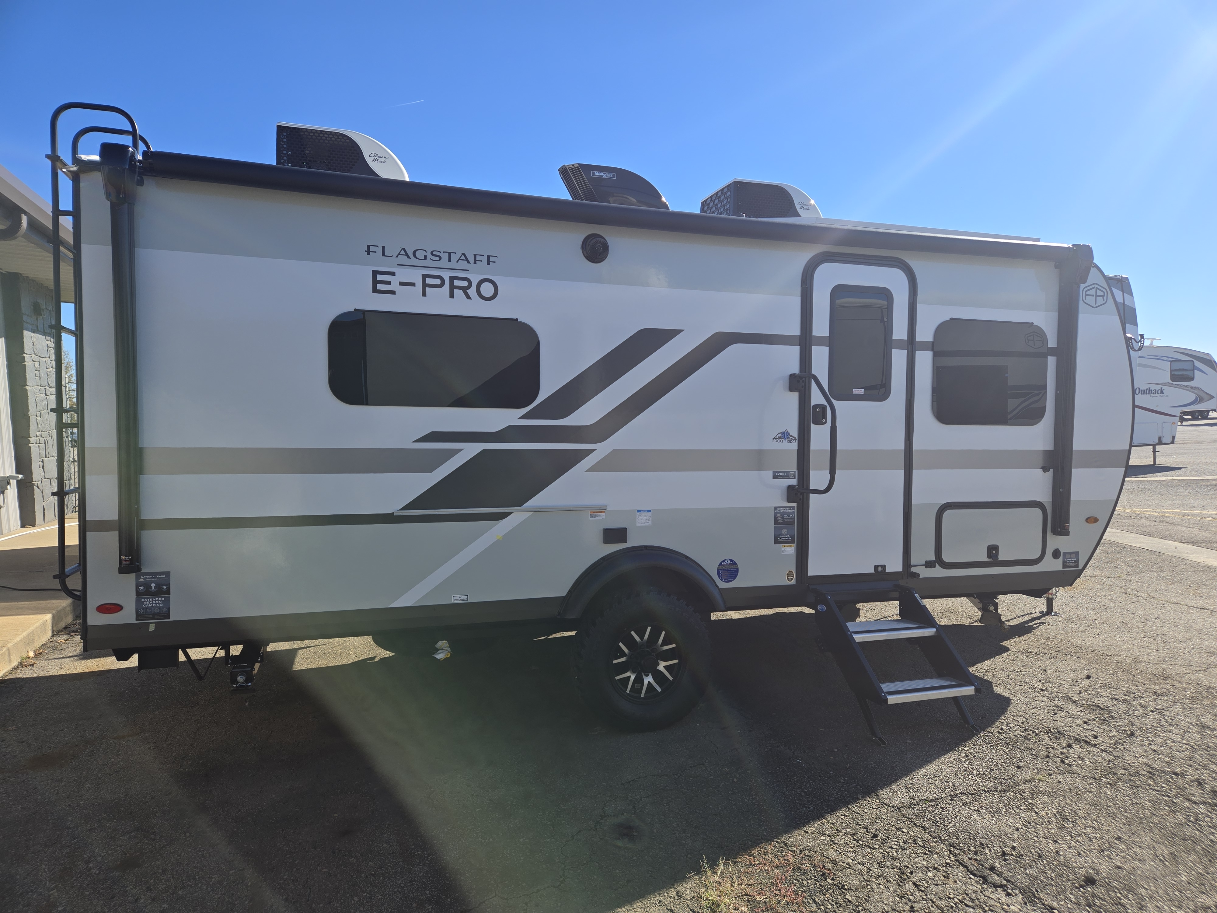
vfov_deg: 58.9
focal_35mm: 23
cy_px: 456
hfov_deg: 73.9
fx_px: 809
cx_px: 608
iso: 25
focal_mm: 5.4
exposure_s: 1/1406
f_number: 1.8
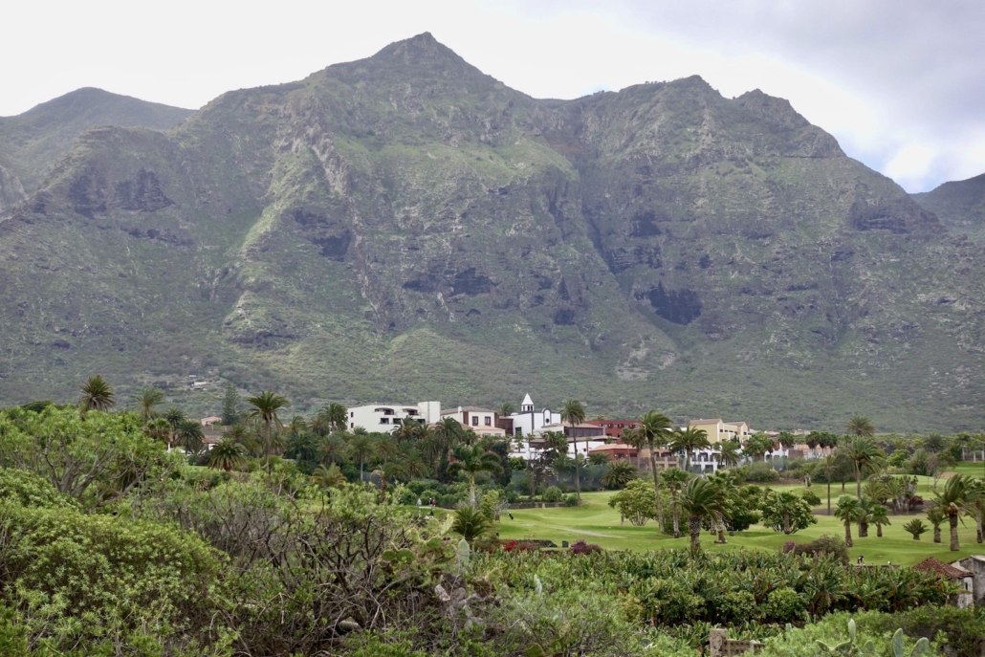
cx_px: 492
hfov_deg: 28.8
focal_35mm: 70
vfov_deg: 19.5
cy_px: 328
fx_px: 1915
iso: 125
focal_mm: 25.7
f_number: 5.6
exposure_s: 1/200
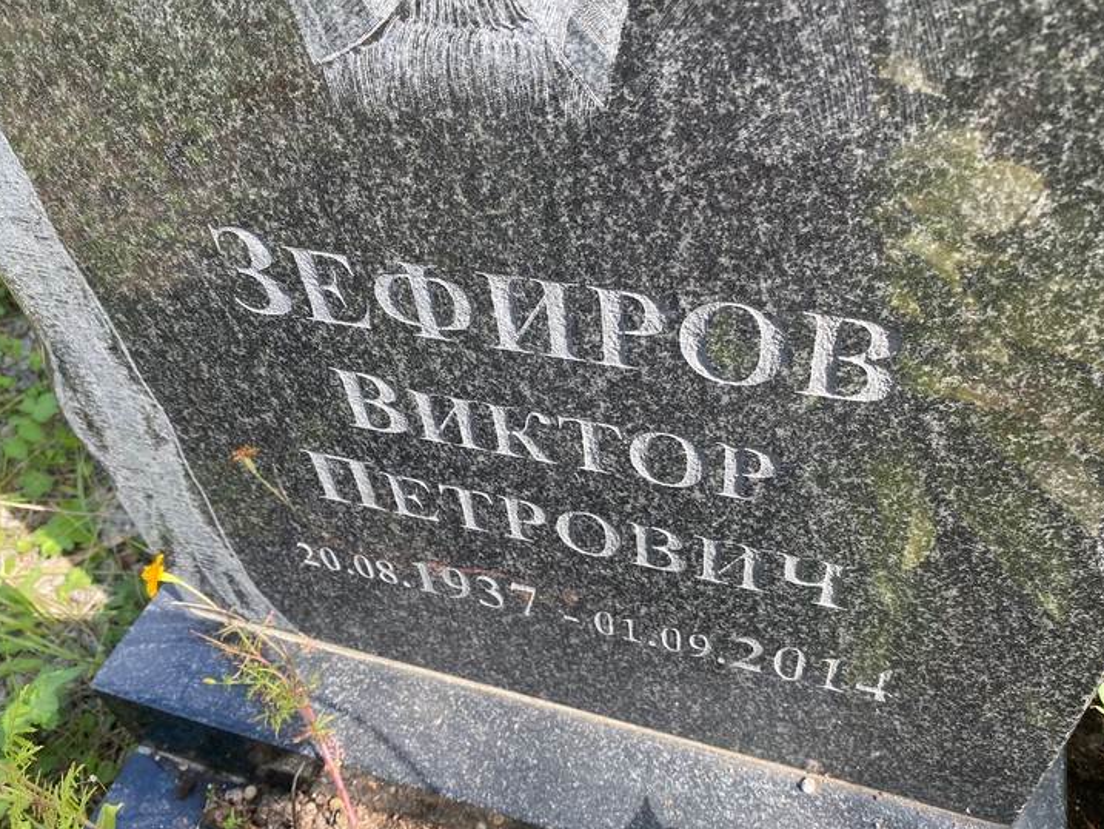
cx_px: 557
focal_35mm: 29
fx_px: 925
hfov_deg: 61.7
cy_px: 456
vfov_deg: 48.2
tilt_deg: -47.9
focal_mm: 4.25
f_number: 1.8
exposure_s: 1/462
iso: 32
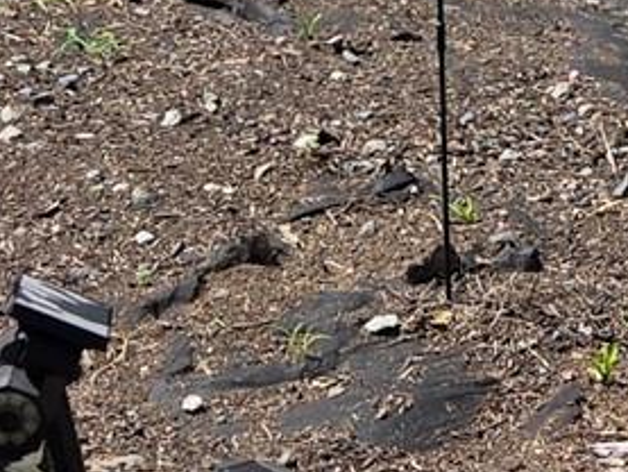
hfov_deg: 11.5
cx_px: 574
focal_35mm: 170
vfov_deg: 8.4
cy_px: -433
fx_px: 3085
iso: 25
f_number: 1.8
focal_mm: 5.4
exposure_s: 1/1668
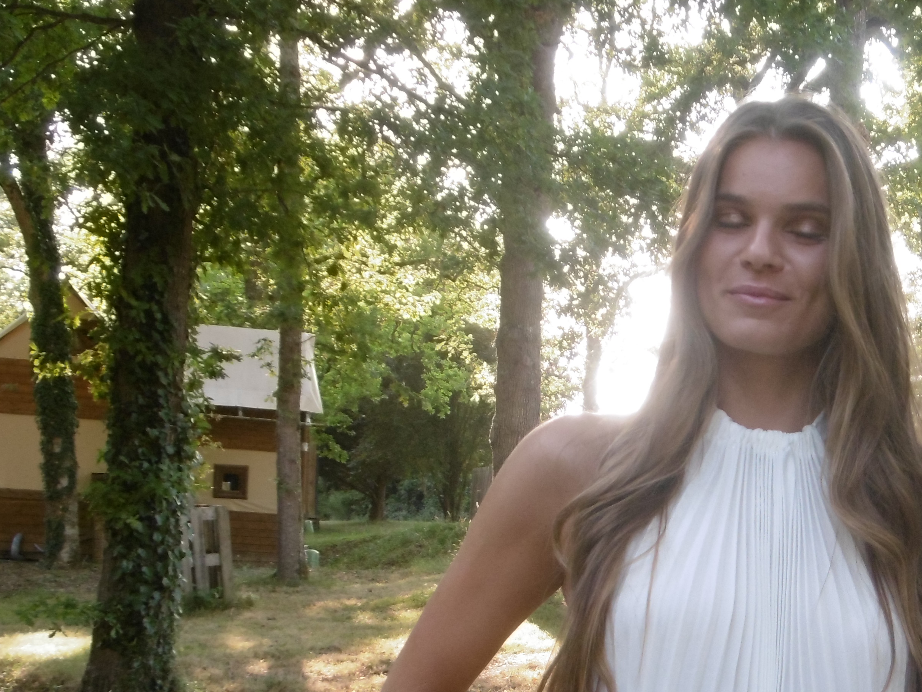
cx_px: 868
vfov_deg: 23.5
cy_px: 597
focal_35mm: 61
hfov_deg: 30.0
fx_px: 1625
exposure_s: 1/60
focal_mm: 5.8
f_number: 3.5
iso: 100
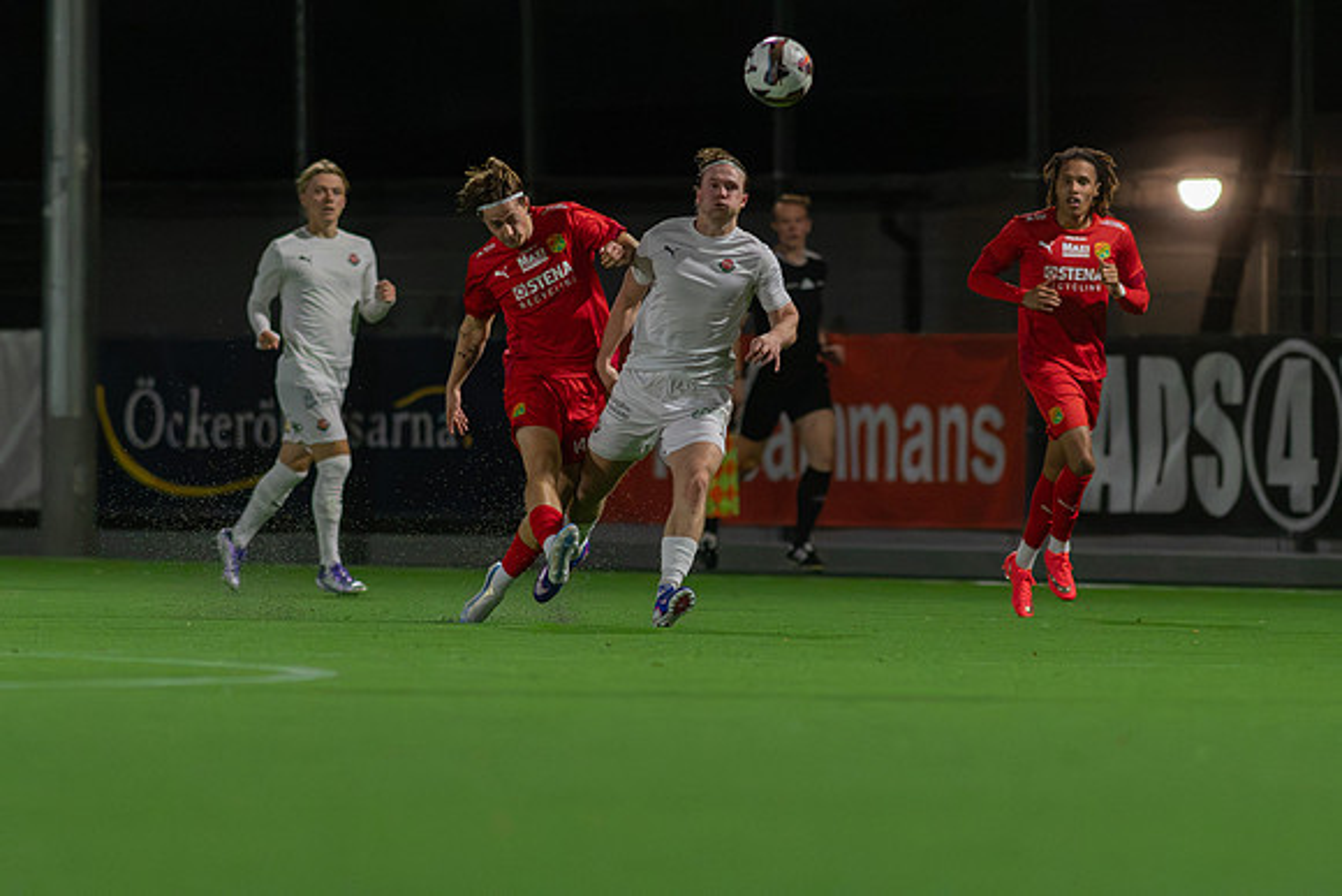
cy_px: 448
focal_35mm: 600
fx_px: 22371
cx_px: 671
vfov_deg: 2.3
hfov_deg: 3.4
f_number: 3.2
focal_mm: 300
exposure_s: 1/1000
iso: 8000
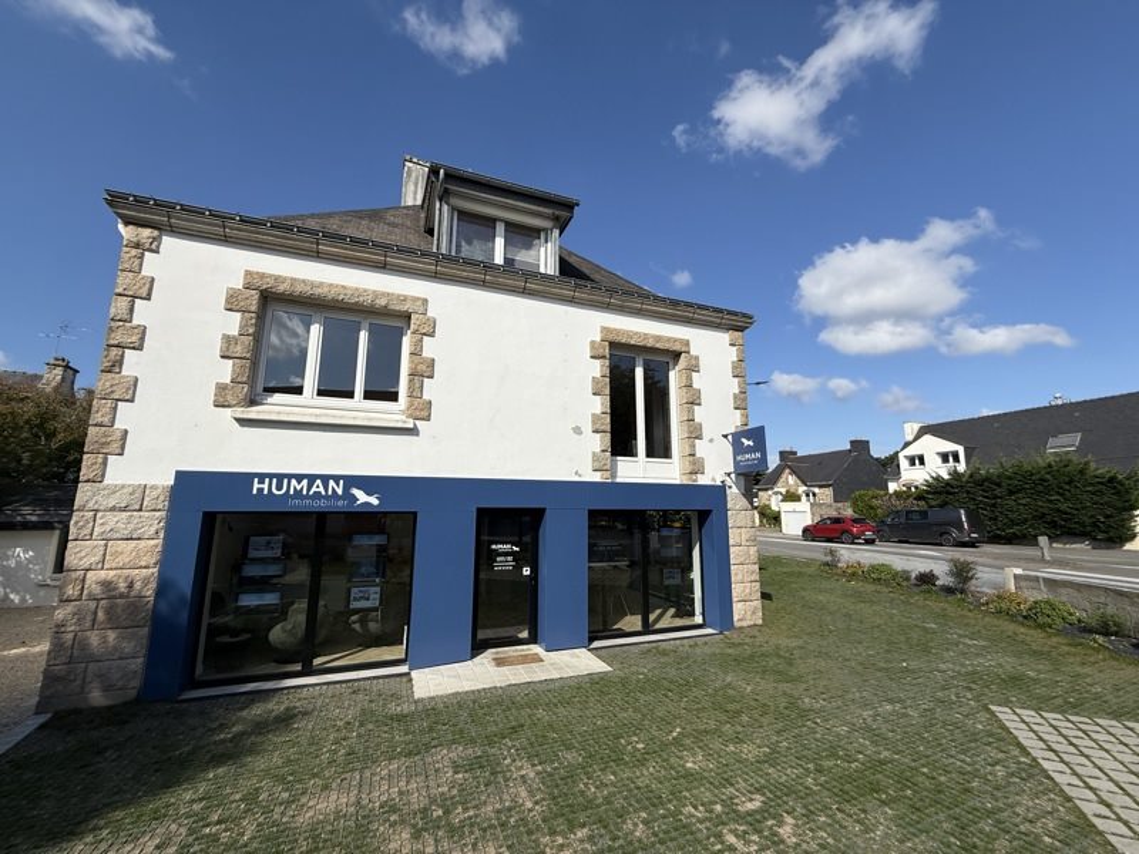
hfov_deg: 102.1
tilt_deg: +9.7
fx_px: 461
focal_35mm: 14
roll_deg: +0.1
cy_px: 427
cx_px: 570
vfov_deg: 85.7
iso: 50
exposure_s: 1/5155
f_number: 2.2
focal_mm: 2.22
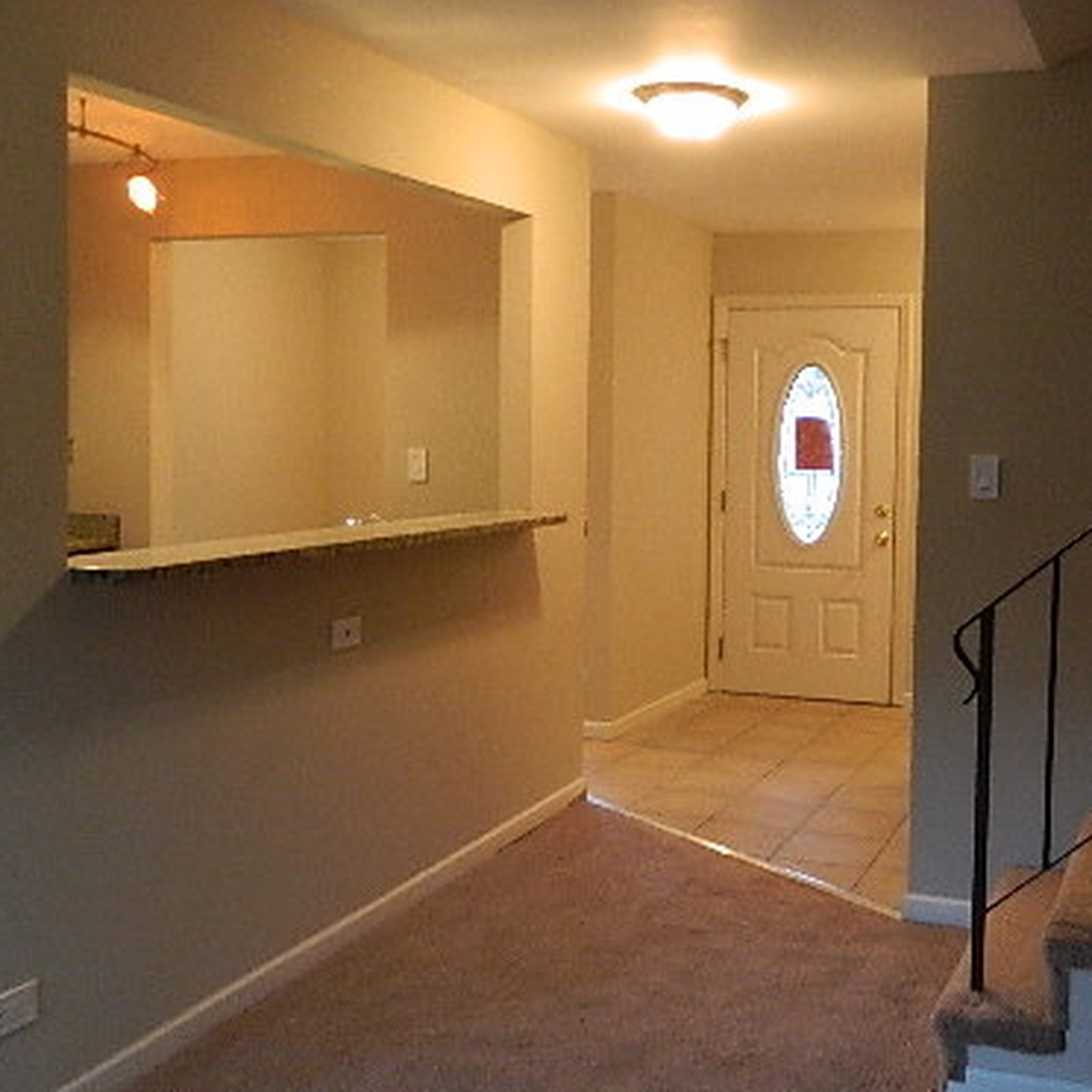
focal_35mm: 38
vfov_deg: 43.8
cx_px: 784
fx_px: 1356
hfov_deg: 42.8
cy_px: 502
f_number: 3.1
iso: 400
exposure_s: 1/25
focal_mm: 4.5
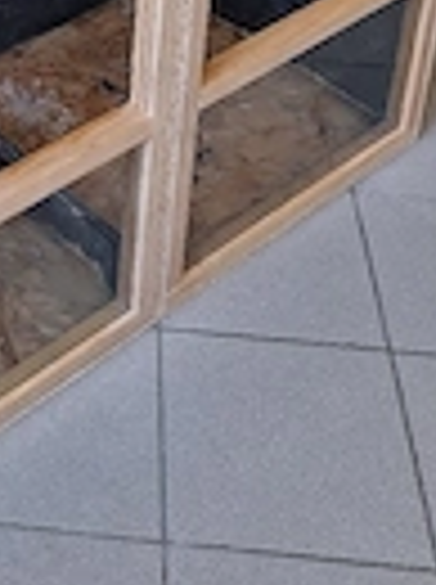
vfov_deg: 23.9
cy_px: -189
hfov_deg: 20.1
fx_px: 1196
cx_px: 9
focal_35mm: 71
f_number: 1.8
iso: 160
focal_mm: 5.54
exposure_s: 1/50
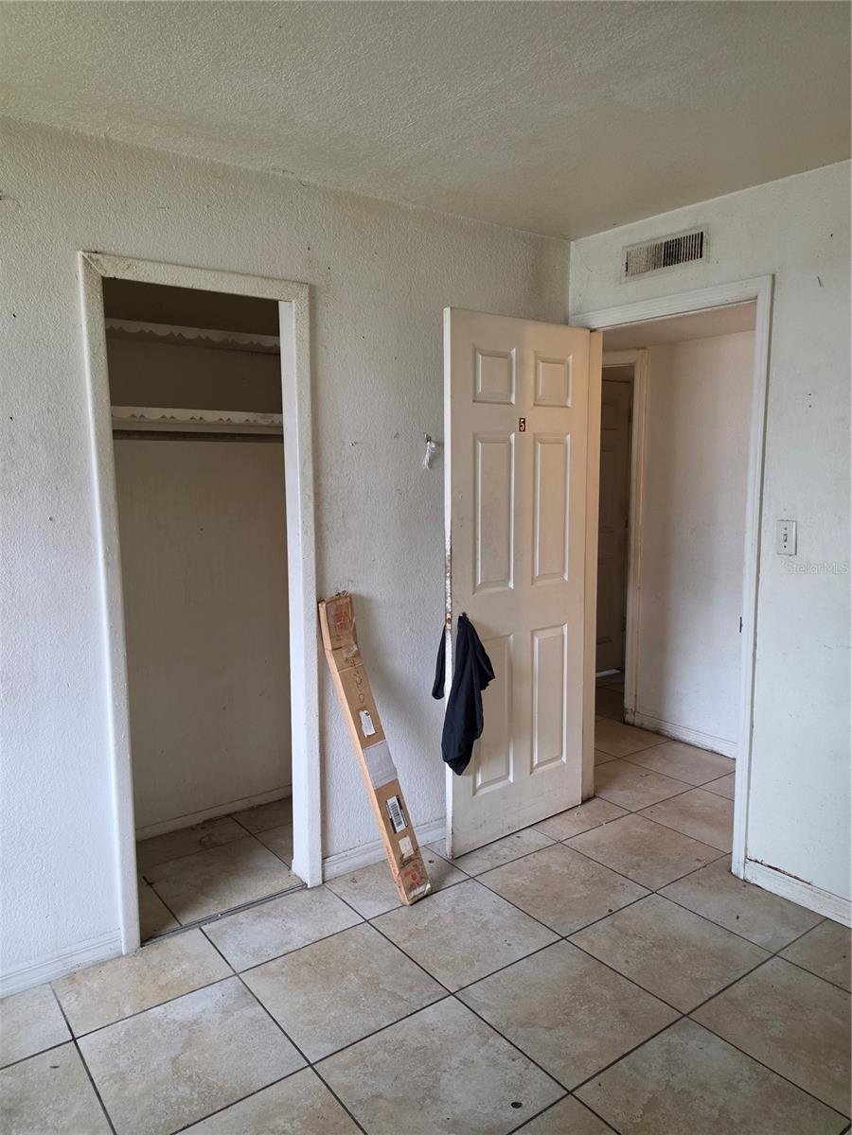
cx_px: 426
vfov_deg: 73.9
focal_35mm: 23
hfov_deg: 58.9
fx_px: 755
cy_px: 568
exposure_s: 1/120
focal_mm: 6.5
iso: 250
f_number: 1.4
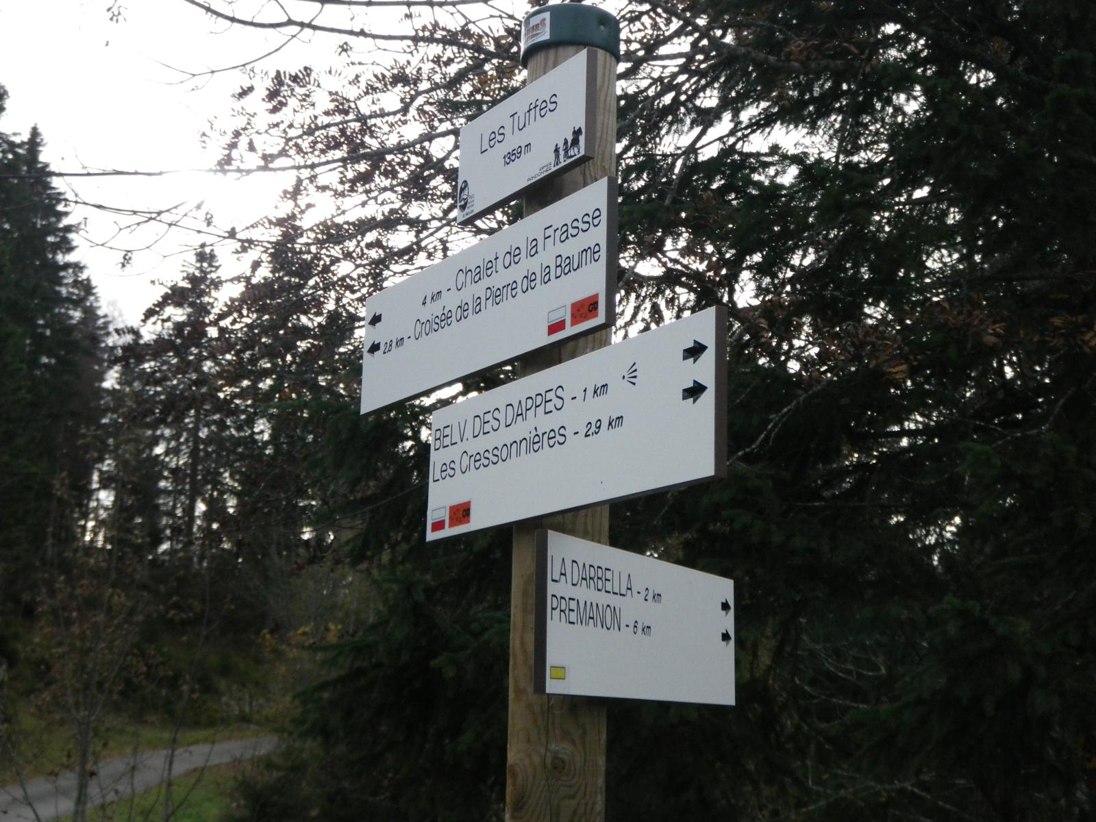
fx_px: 1615
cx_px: 548
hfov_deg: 37.5
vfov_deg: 28.6
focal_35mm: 51
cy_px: 411
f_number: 4.4
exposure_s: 1/80
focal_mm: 9.1
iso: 64
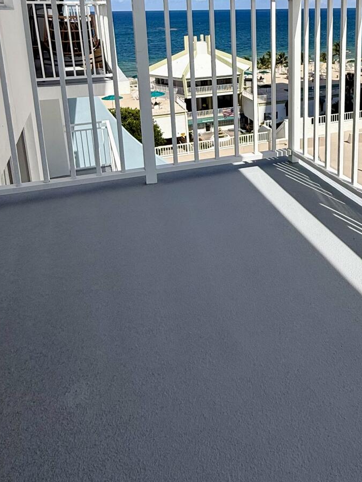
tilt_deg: -13.1
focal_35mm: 31
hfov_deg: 43.6
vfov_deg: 55.1
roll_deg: +0.8
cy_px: 110
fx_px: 432
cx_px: 282
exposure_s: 1/4425
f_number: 2.2
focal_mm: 2.22
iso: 50
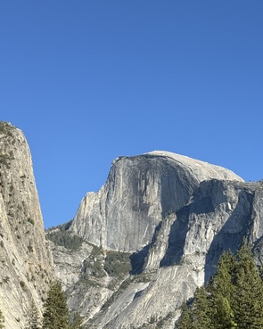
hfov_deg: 23.1
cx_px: 134
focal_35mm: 66
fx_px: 642
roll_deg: +0.8
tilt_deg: +16.4
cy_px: 227
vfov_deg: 28.5
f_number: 1.78
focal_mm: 6.76
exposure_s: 1/2611
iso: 64
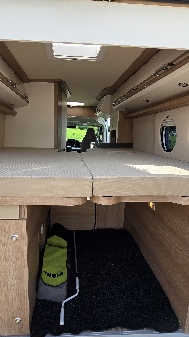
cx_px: 73
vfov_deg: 89.6
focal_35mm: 19
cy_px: 168
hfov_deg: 57.8
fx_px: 169
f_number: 2.2
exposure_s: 1/559
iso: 50
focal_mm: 2.2
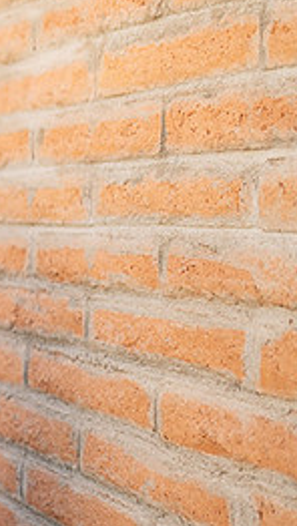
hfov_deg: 13.4
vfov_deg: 26.2
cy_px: 231
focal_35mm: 81
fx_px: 1130
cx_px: -245
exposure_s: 1/3200
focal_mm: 35
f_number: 1.4
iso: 400
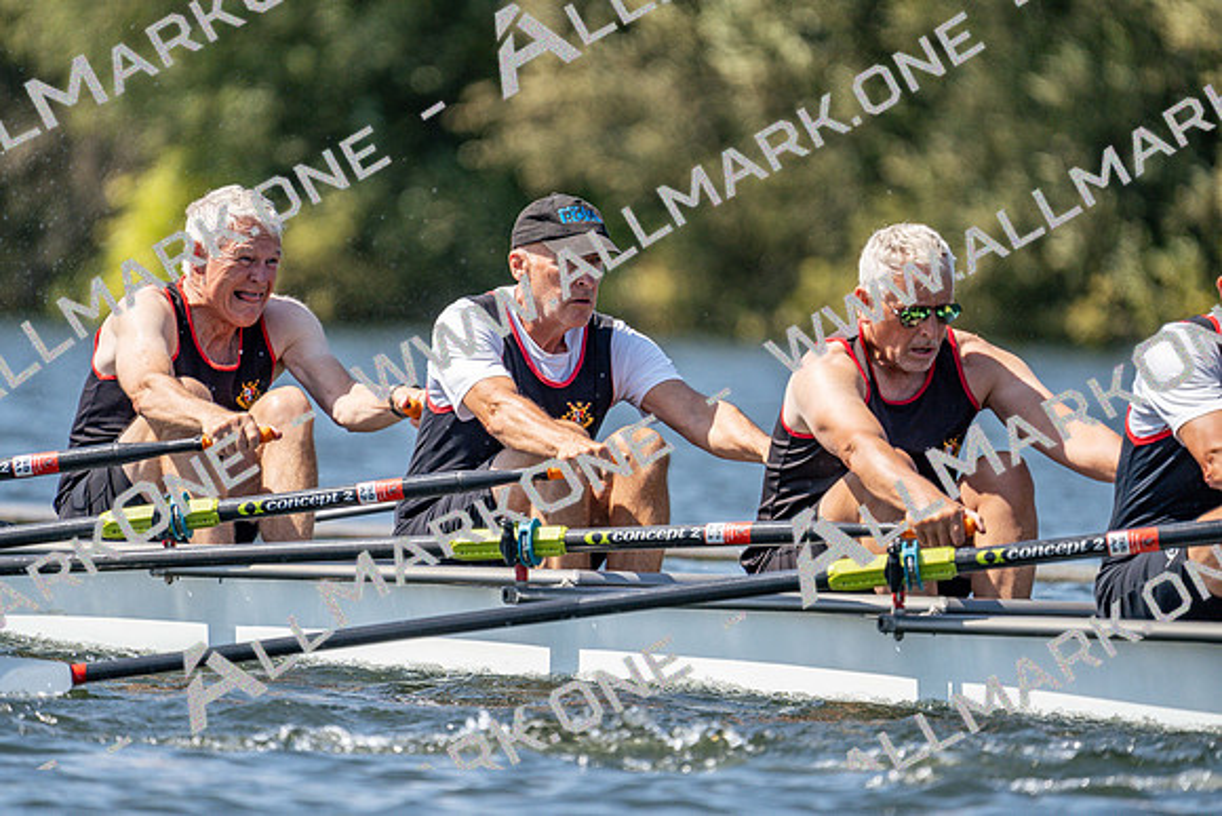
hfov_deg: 3.4
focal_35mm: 600
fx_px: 20370
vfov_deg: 2.3
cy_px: 408
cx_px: 611
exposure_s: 1/2000
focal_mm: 600
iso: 500
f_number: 6.3
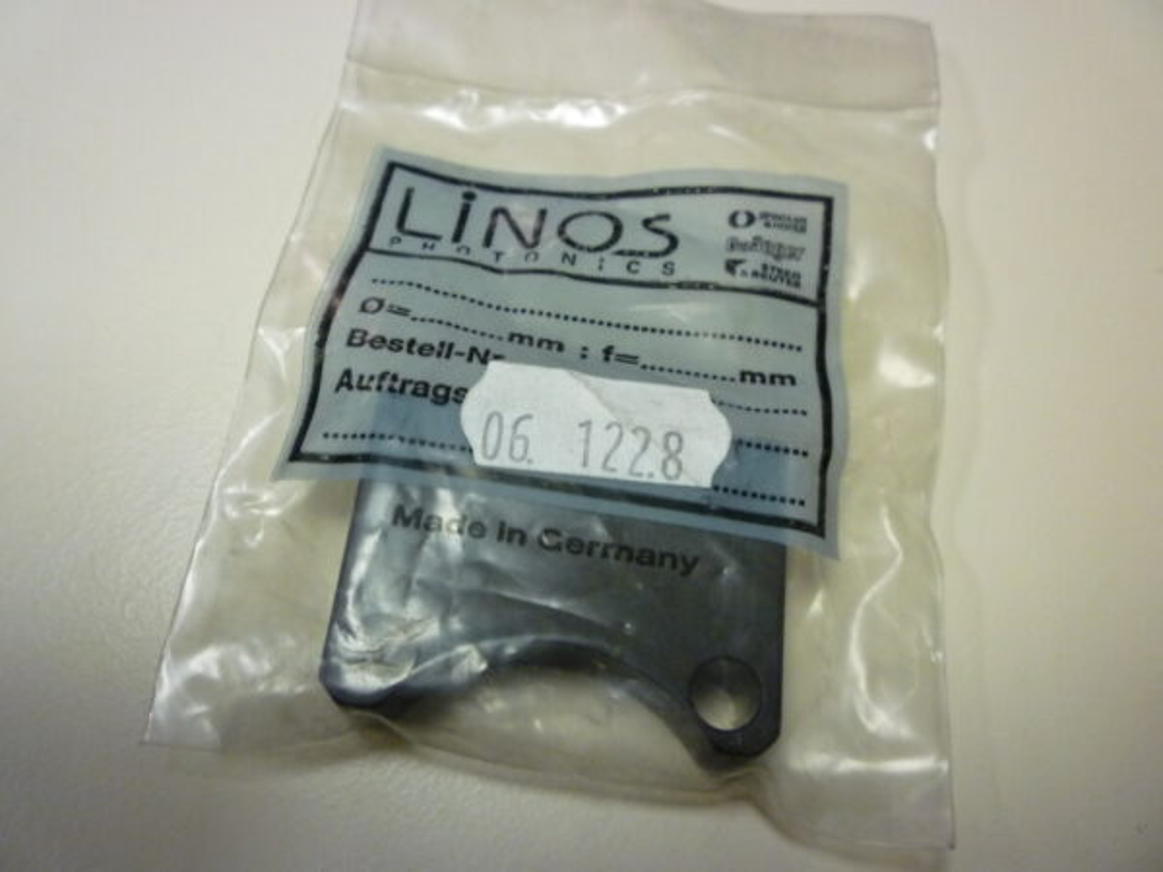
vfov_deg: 48.2
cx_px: 582
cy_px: 436
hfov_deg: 61.7
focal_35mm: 29
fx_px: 974
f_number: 3.3
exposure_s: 1/25
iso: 400
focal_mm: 5.2
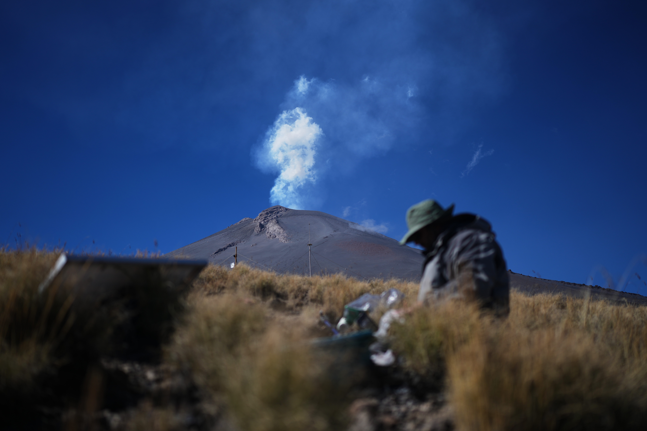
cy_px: 216
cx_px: 324
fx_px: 629
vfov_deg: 37.9
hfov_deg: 54.4
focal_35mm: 35
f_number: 1.4
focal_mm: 35
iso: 50
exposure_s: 1/8000
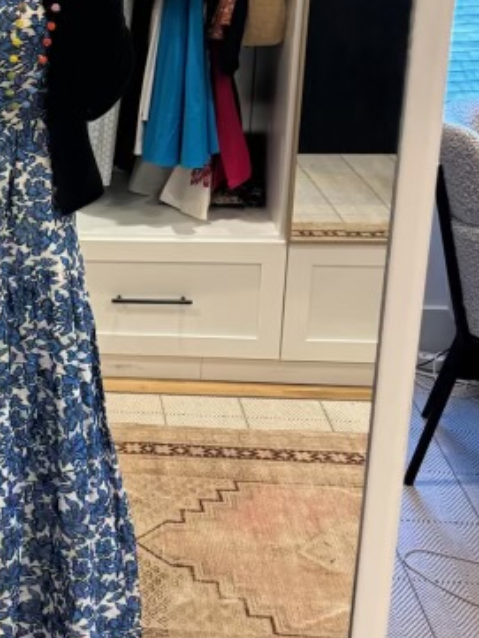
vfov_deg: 28.4
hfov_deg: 19.9
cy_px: 235
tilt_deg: -18.8
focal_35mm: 68
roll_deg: +2.7
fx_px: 1254
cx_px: -140
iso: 200
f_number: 1.78
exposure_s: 1/60
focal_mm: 6.86
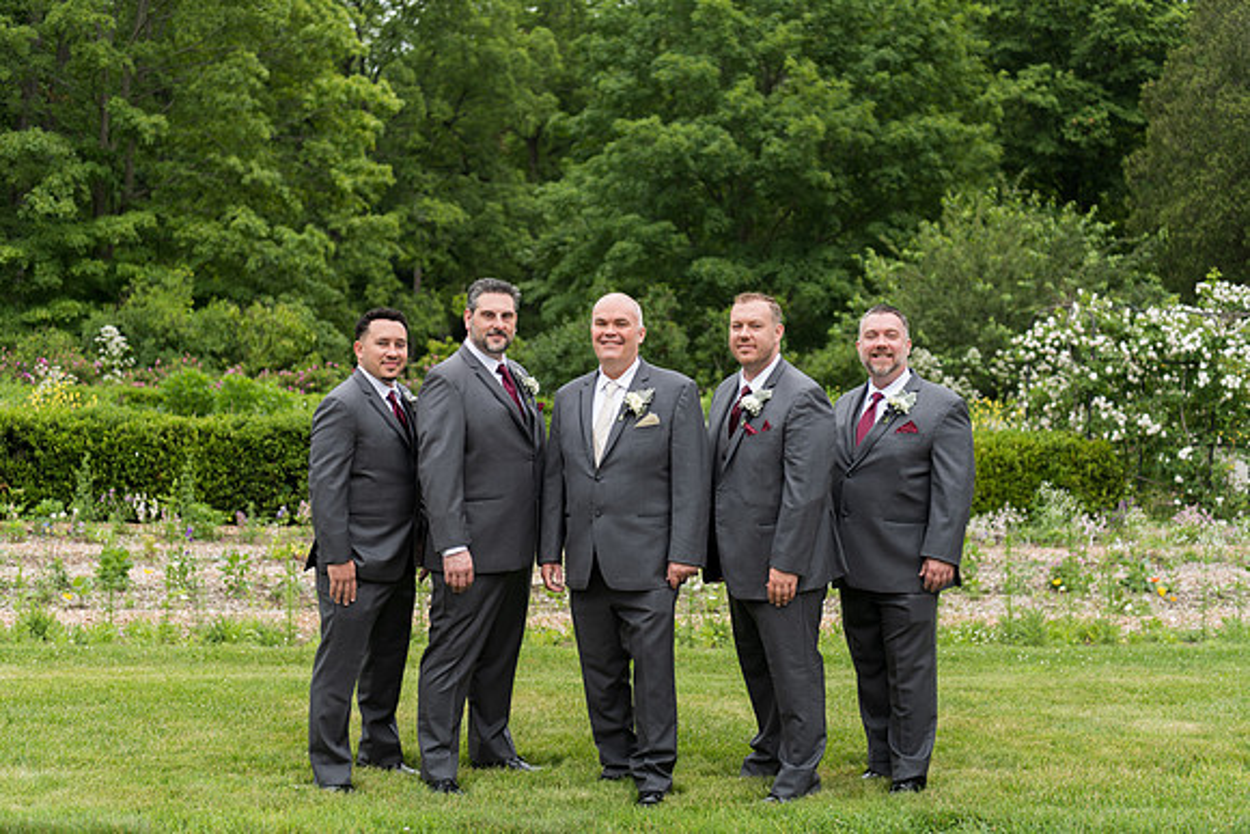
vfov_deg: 27.0
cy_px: 417
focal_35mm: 50
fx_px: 1736
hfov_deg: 39.6
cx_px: 625
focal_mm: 50
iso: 72
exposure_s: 1/320
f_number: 2.8
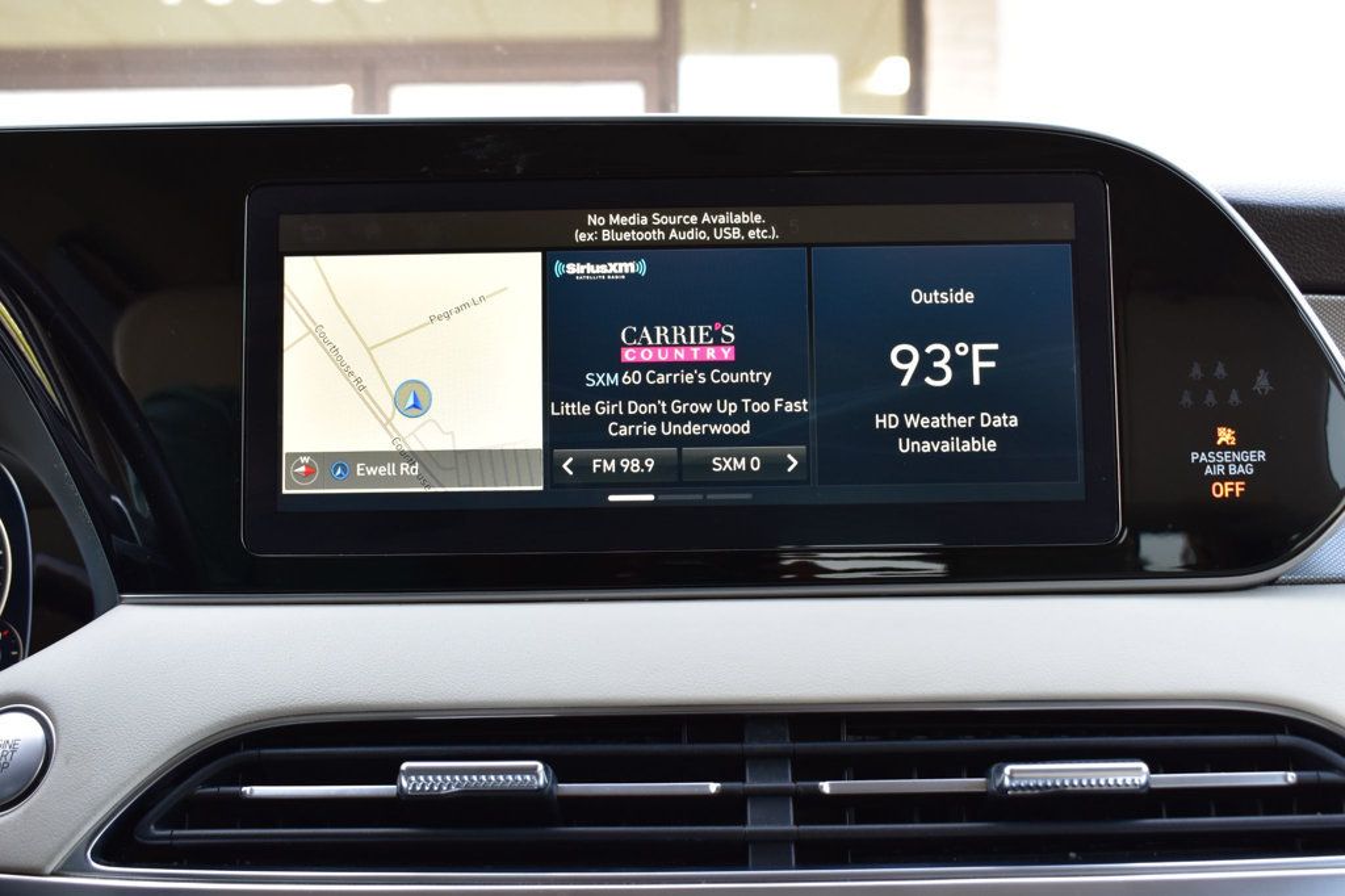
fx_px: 1737
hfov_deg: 42.3
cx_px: 672
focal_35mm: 46
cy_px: 448
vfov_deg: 28.9
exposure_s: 1/30
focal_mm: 31
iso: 400
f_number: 7.1
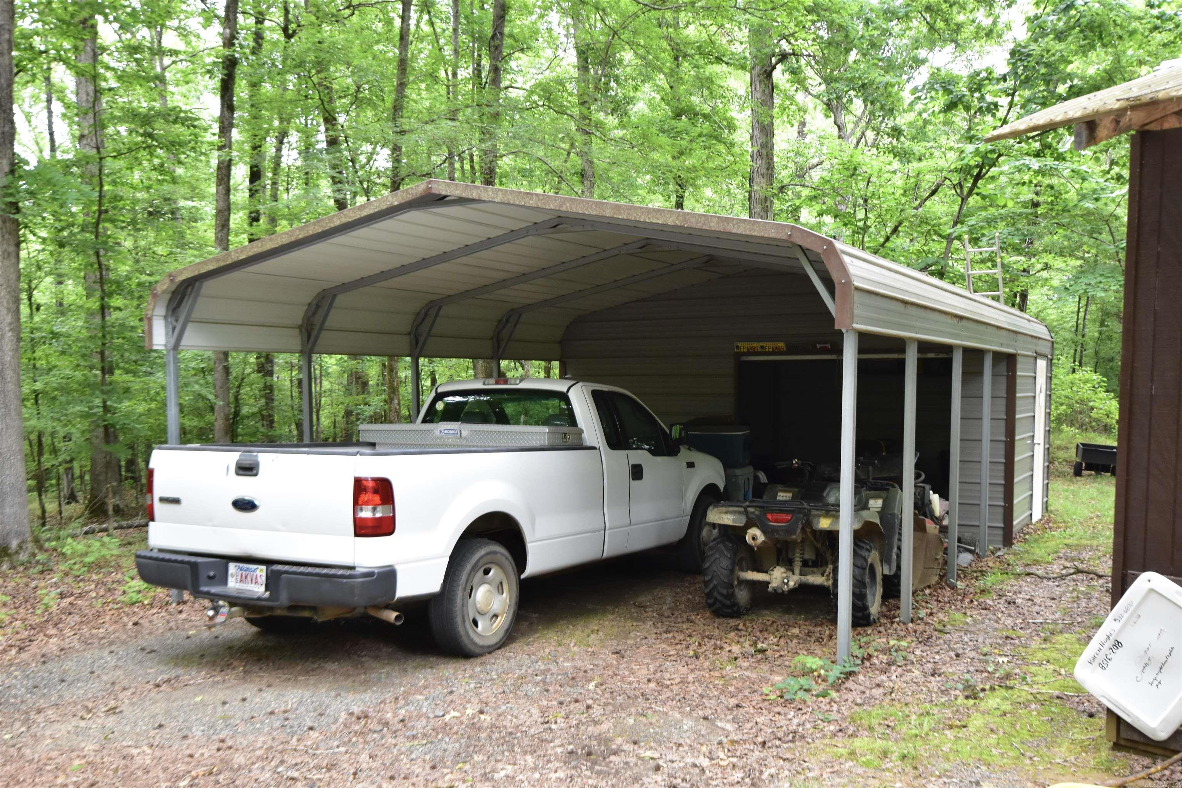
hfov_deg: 57.2
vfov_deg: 40.0
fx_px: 1083
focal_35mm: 33
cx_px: 591
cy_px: 394
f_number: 8
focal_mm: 22
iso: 1250
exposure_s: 1/60
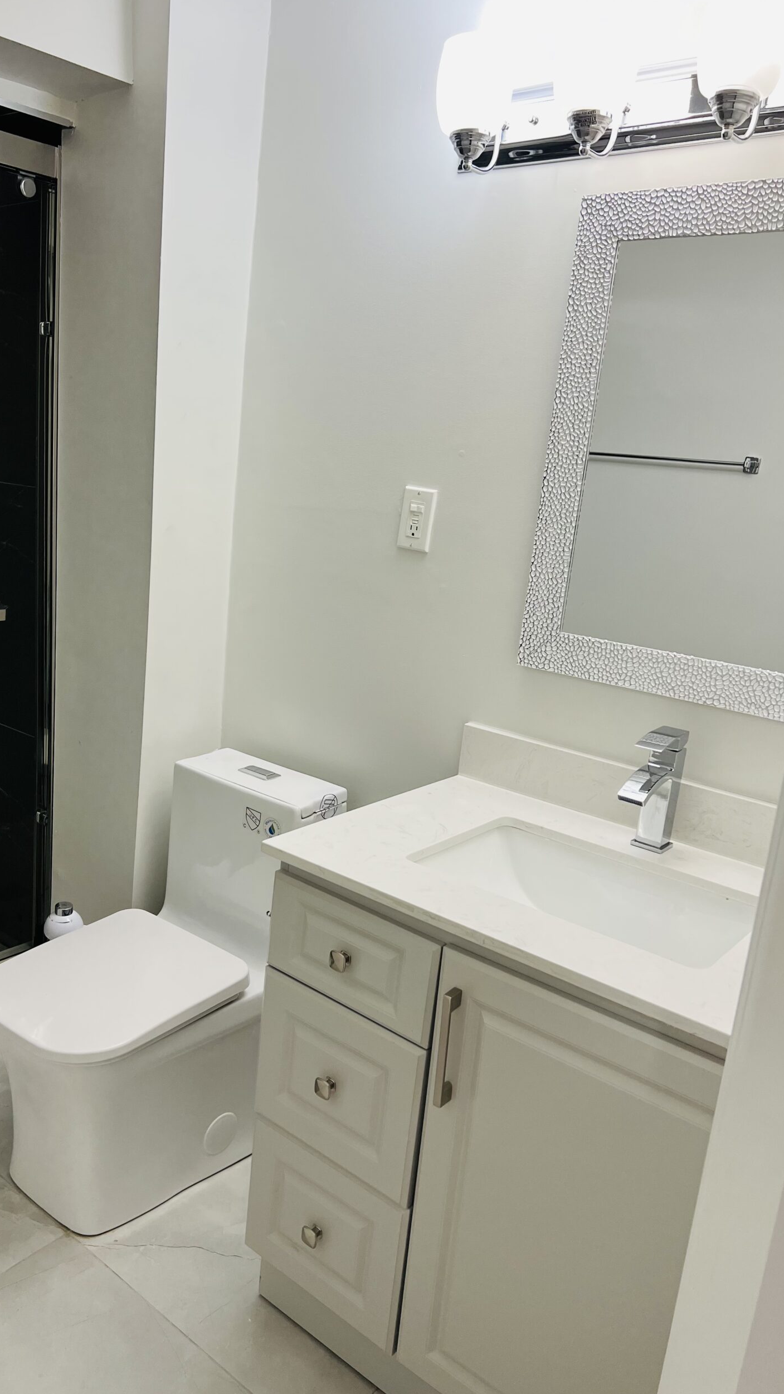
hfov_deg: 39.7
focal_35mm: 29
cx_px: 261
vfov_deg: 66.1
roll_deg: -4.6
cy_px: 693
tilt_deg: -14.0
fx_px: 1072
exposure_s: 1/120
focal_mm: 5.7
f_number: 1.5
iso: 80
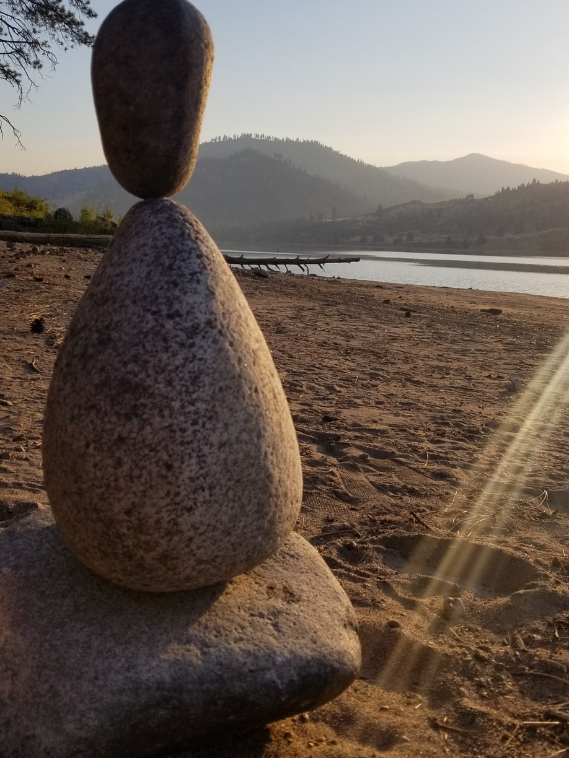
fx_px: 745
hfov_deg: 41.6
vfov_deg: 53.9
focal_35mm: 34
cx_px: 338
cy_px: 367
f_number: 1.7
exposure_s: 1/2736
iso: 50
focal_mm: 4.25
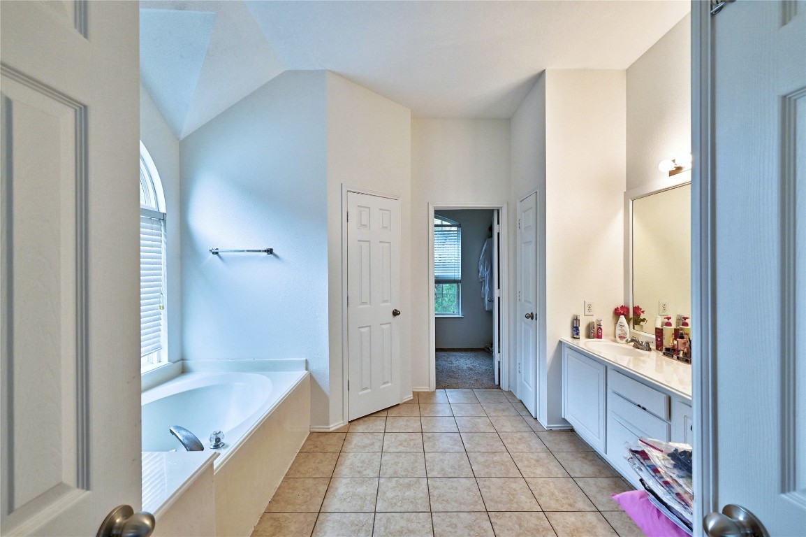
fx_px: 336
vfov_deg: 77.3
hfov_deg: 100.4
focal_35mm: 15
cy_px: 268
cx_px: 403
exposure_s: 1/15
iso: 400
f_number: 8
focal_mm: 15
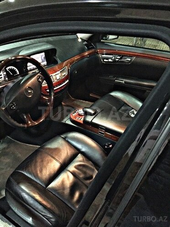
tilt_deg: -34.6
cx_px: 85
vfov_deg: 61.7
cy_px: 114
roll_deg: -5.0
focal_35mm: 29
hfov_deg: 48.2
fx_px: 190
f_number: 2.2
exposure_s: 1/17
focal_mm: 4.15
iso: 1250
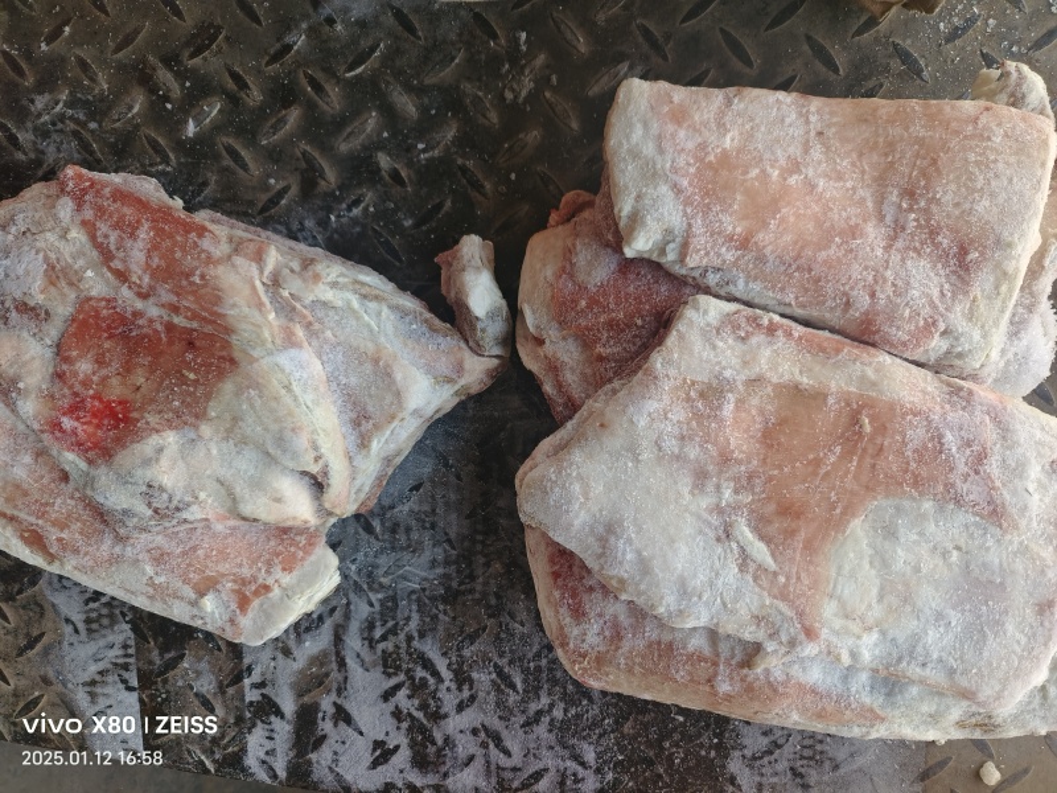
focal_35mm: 23
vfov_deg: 58.9
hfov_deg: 73.9
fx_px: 702
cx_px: 528
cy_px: 396
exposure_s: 1/100
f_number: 1.75
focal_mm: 5.5
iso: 295
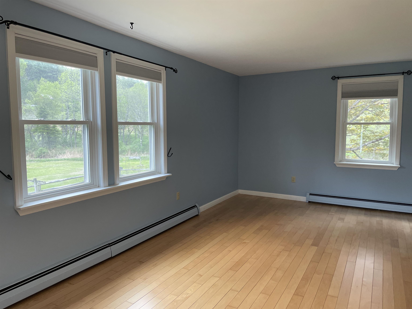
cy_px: 154
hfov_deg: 67.3
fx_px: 309
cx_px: 206
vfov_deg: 53.1
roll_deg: +0.5
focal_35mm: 26
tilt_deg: -4.8
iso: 125
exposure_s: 1/120
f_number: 1.6
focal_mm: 4.2
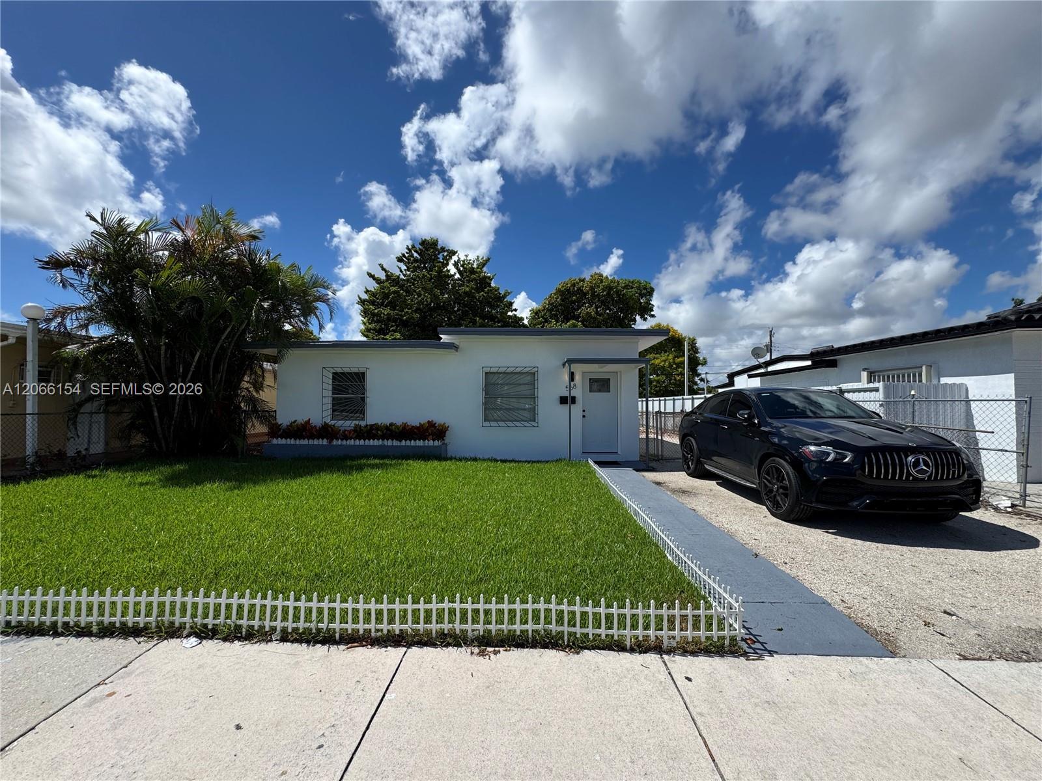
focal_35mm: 14
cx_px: 521
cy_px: 390
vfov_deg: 85.7
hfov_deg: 102.1
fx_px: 421
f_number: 2.2
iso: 40
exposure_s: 1/2083
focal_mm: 2.22
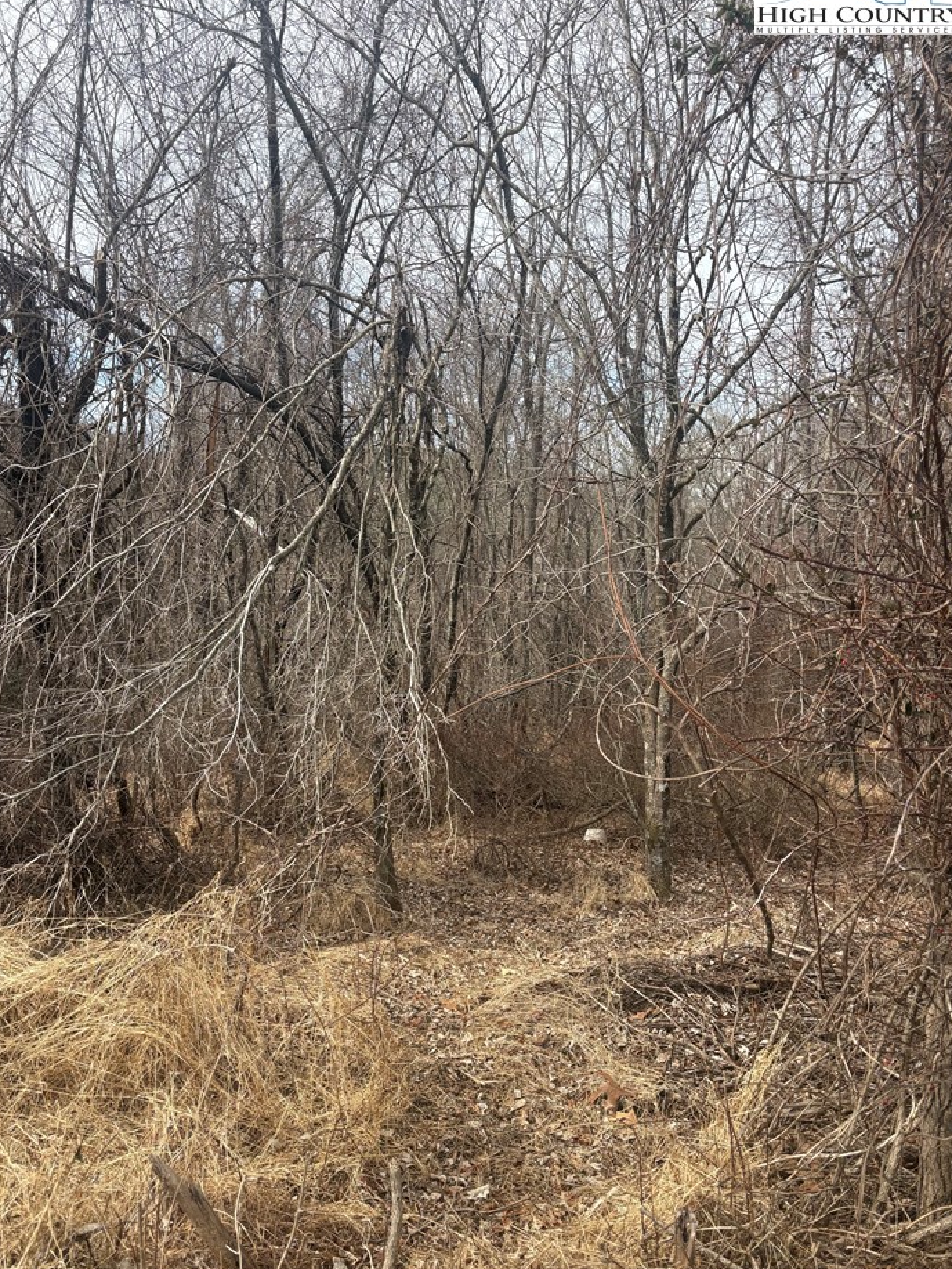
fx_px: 1063
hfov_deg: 48.2
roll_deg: -2.9
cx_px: 435
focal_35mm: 29
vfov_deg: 61.5
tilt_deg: -6.7
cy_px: 690
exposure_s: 1/1364
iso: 50
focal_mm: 5.96
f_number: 1.6
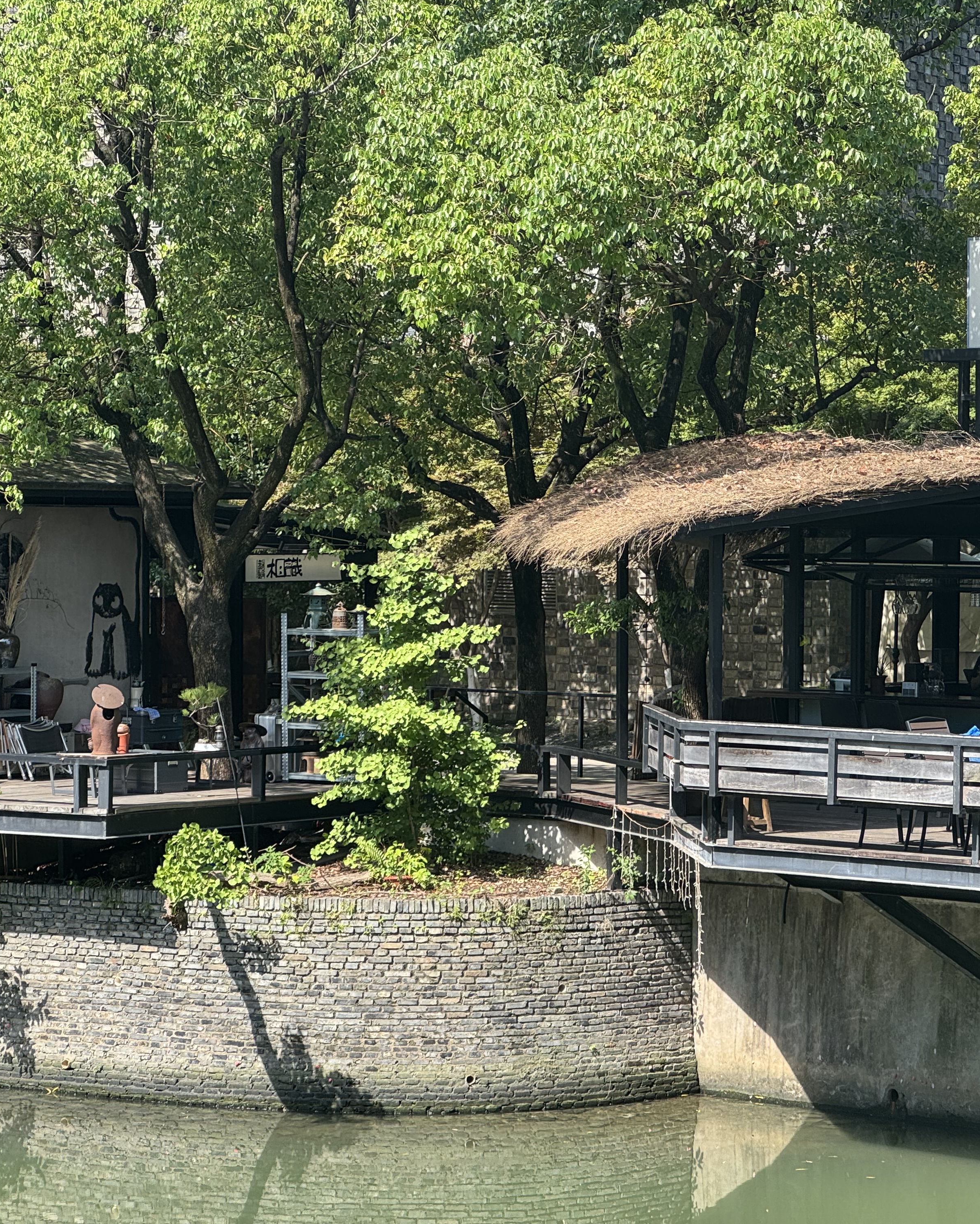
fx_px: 3662
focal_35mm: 101
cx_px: 603
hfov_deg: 15.2
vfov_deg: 19.0
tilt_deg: -0.8
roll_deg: +0.1
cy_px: 609
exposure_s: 1/252
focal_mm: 9
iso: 25
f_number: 2.8
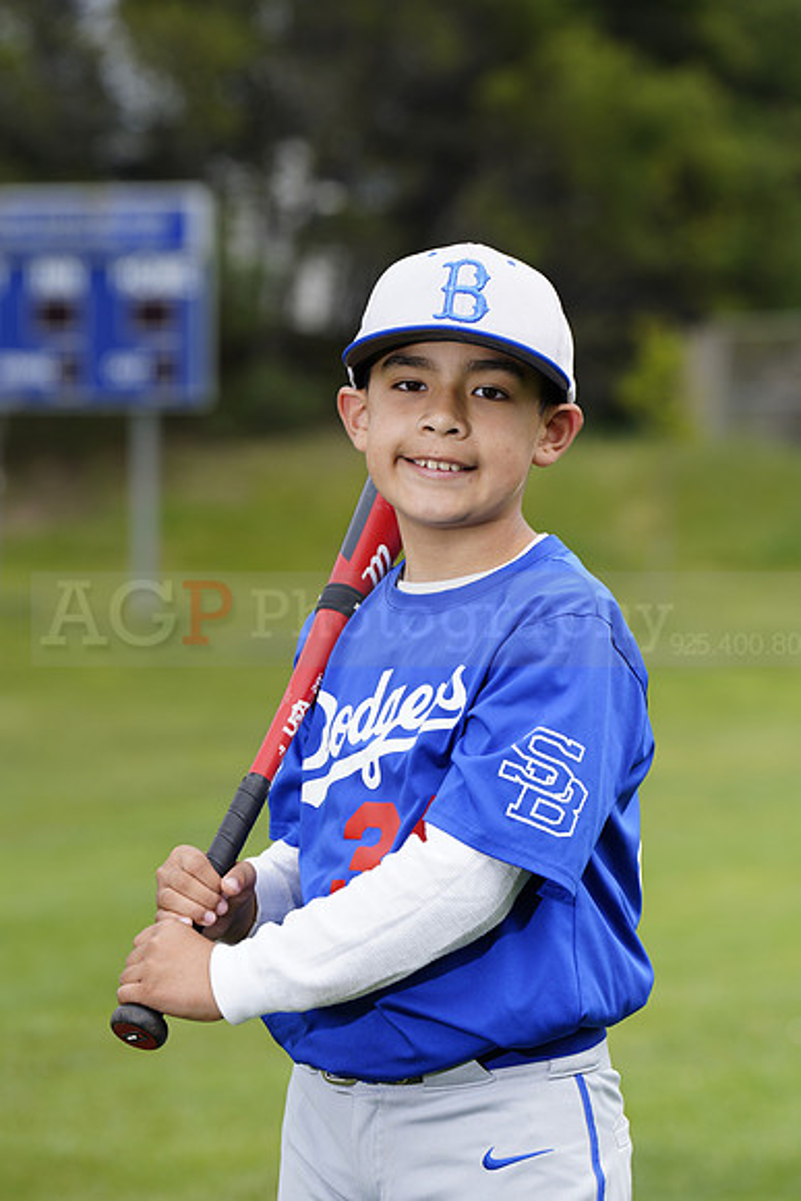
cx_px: 400
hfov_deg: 7.4
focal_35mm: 185
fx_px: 6170
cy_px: 600
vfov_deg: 11.1
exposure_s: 1/250
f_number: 6.3
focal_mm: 185
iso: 100
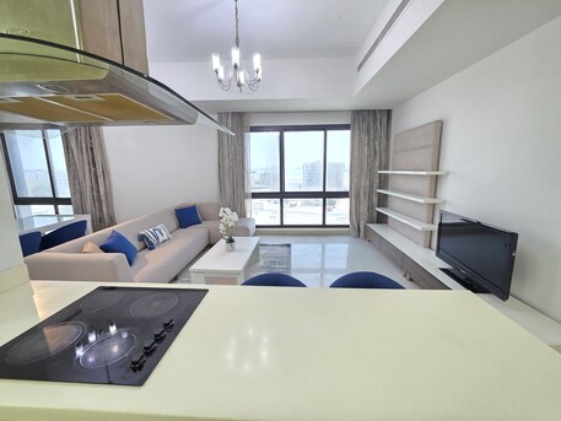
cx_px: 280
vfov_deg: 89.9
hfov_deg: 106.2
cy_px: 210
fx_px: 211
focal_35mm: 13
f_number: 1.9
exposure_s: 1/50
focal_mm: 2.2
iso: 250
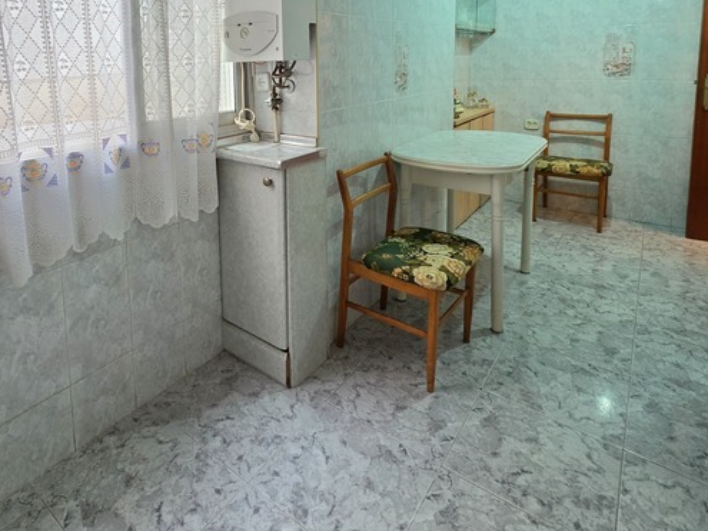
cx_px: 267
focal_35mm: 21
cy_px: 106
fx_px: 429
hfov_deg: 77.7
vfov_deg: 58.5
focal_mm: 2.2
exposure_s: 1/50
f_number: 1.9
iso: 250
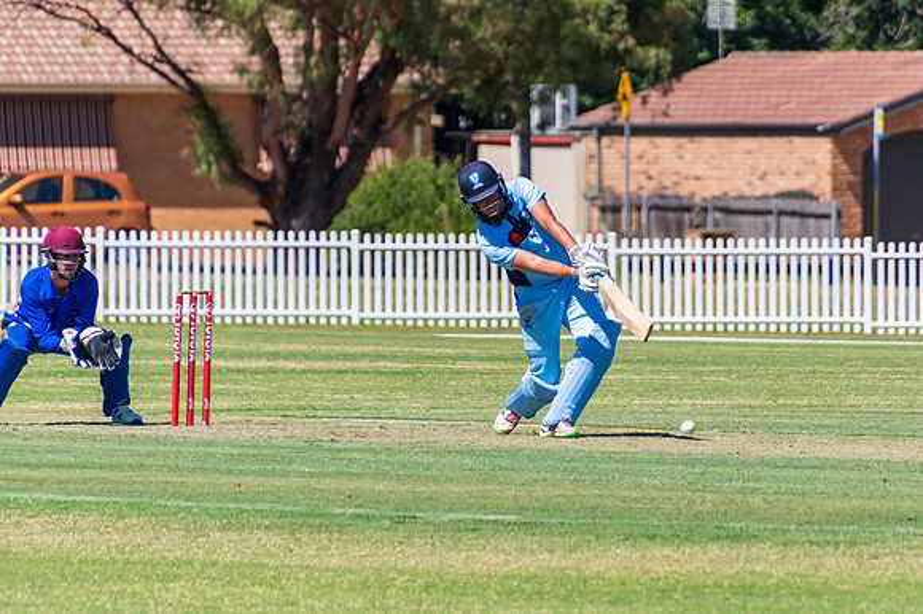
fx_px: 18058
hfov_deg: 2.9
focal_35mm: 705
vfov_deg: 1.9
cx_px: 542
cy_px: 264
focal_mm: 400
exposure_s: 1/3200
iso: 400
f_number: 6.3
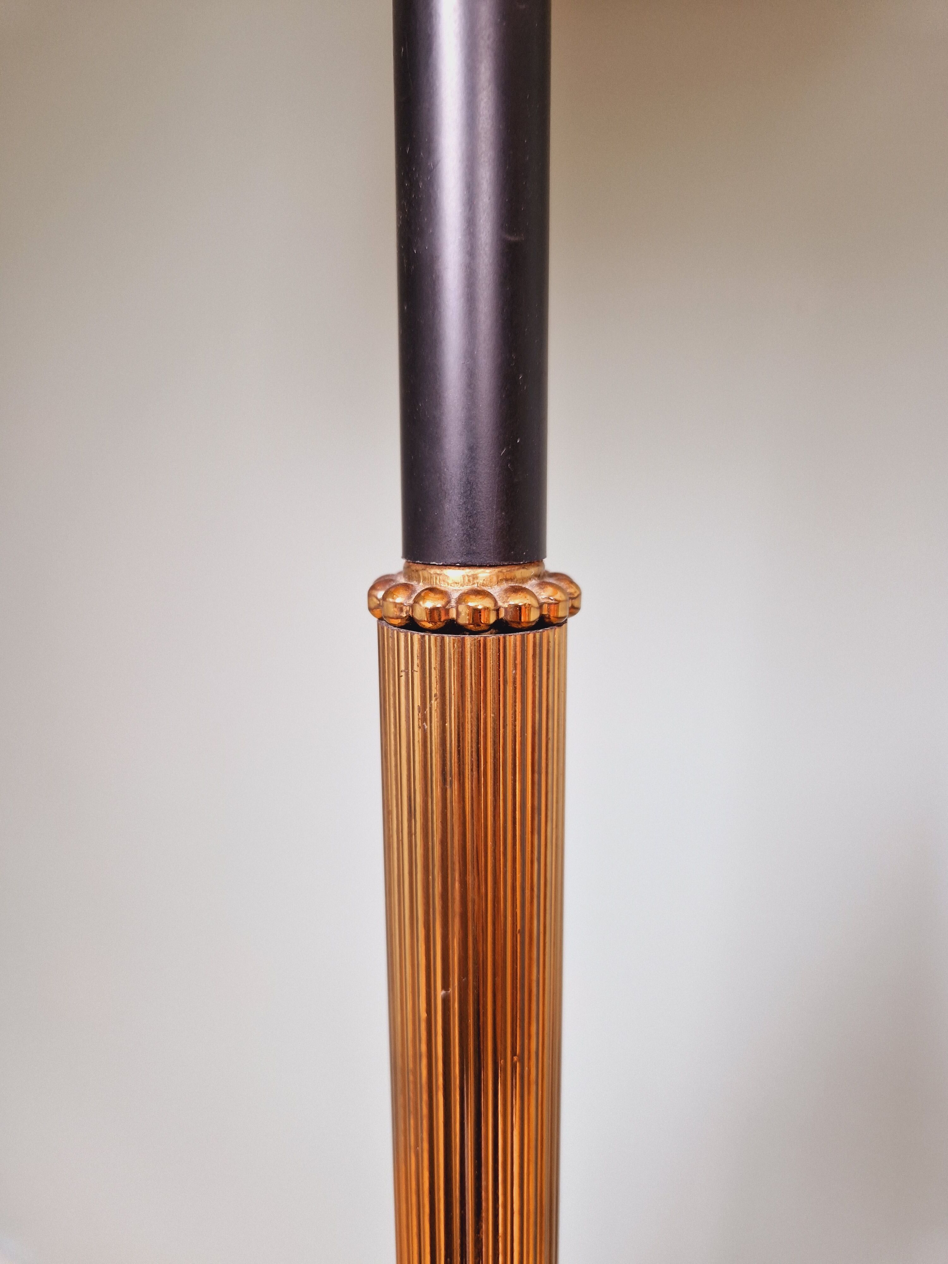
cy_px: 632
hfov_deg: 58.9
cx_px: 474
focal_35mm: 23
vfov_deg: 73.9
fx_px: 840
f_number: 1.8
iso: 200
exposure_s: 1/100
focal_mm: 5.4
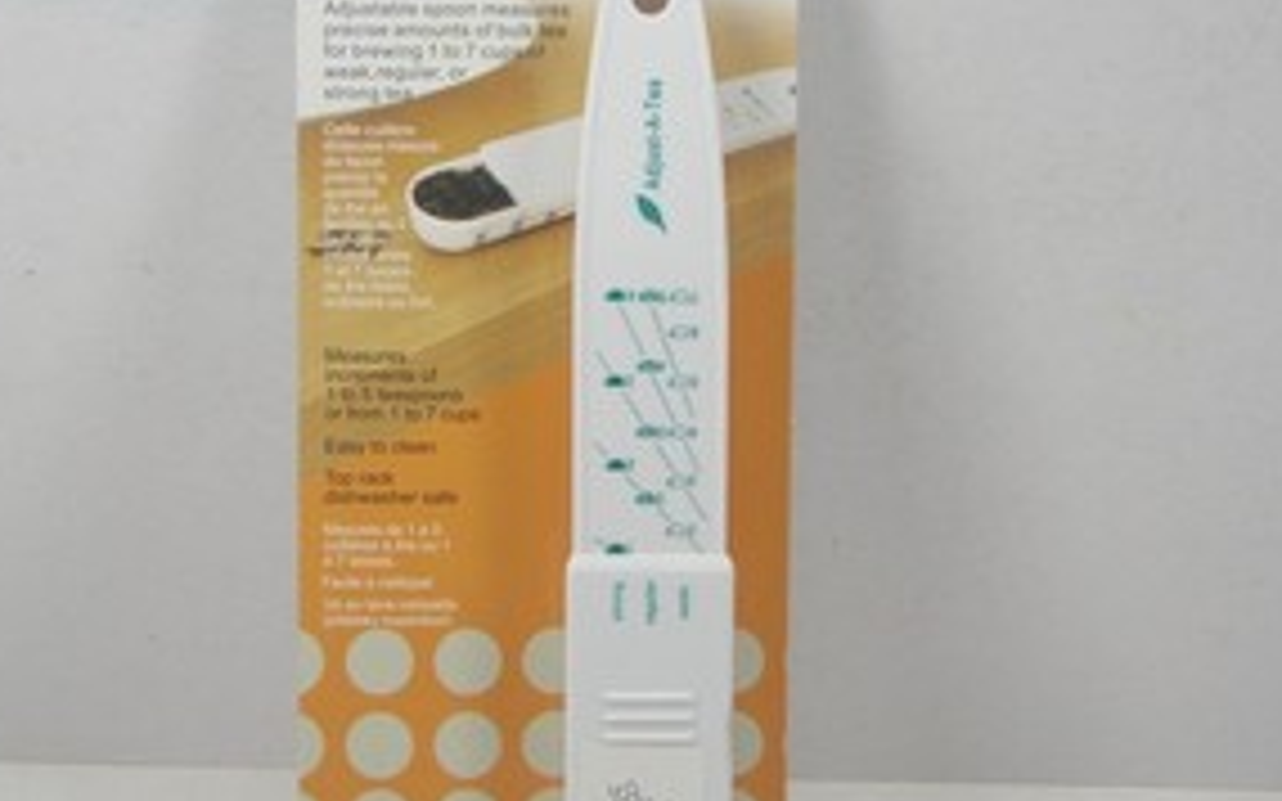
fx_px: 2655
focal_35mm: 76
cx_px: 544
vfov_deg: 17.1
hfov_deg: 27.1
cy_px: 374
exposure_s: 1/30
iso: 200
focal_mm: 9.13
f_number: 4
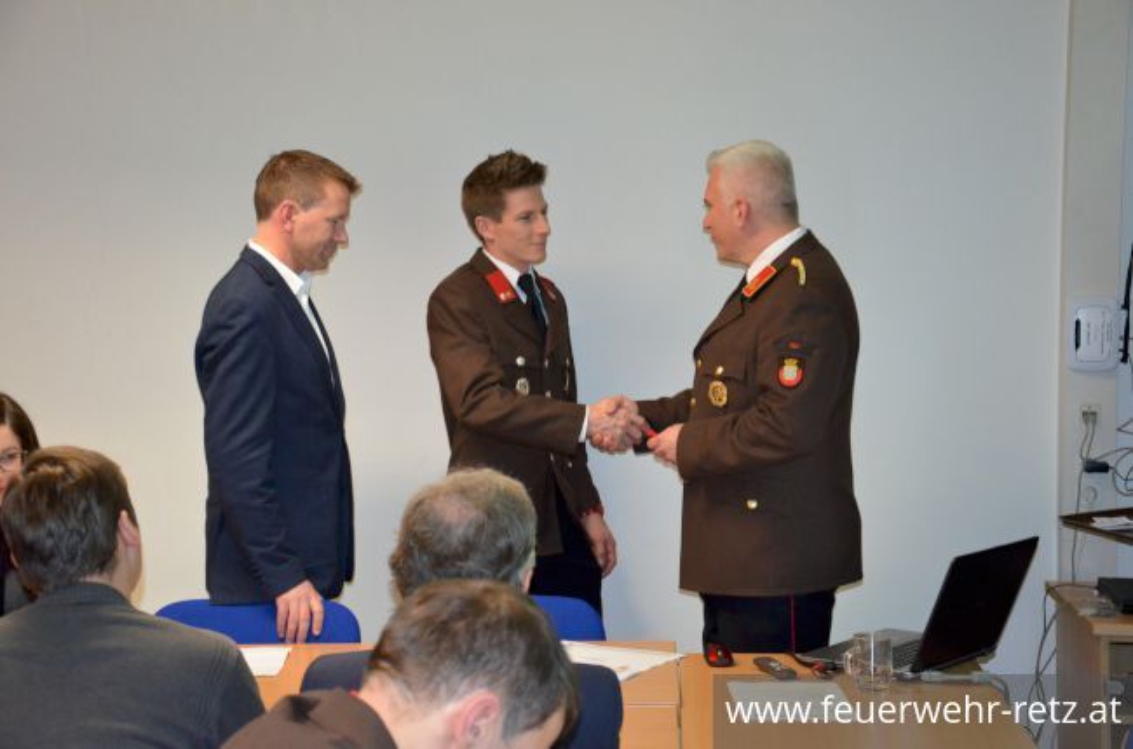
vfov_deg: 20.1
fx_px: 2119
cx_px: 566
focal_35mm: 68
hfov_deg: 29.9
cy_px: 374
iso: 3200
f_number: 4.8
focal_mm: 45
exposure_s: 1/60
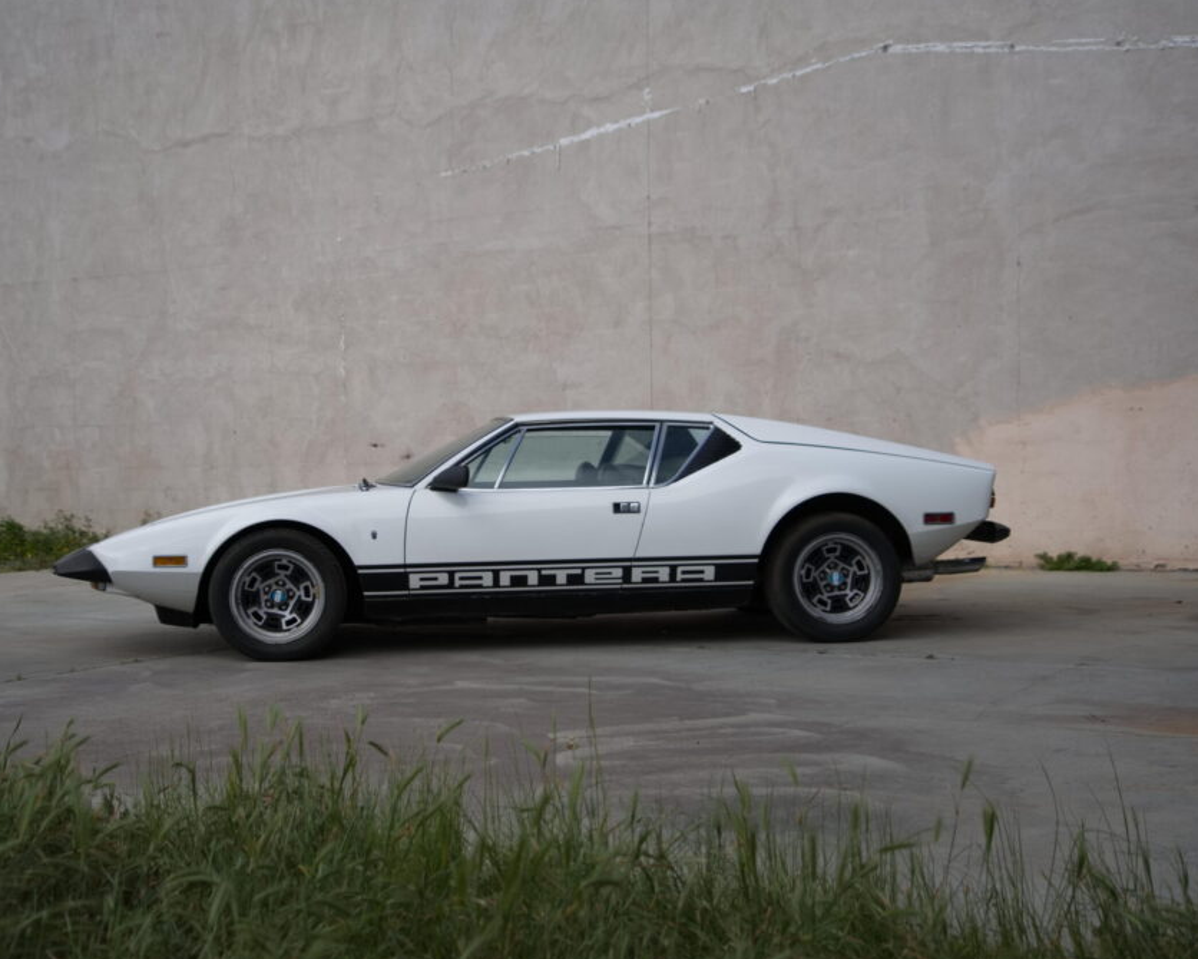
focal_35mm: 46
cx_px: 527
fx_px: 1631
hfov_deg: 40.3
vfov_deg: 32.8
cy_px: 482
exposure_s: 1/640
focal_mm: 40
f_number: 4.5
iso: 100
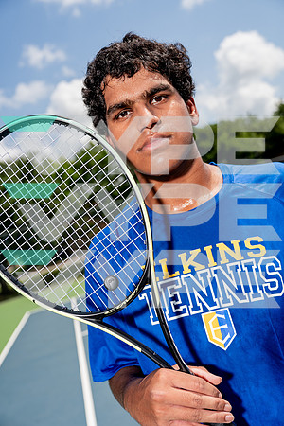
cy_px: 213
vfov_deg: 55.8
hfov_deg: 38.9
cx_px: 142
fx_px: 402
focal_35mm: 34
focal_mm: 34
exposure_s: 1/1600
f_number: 4
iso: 100
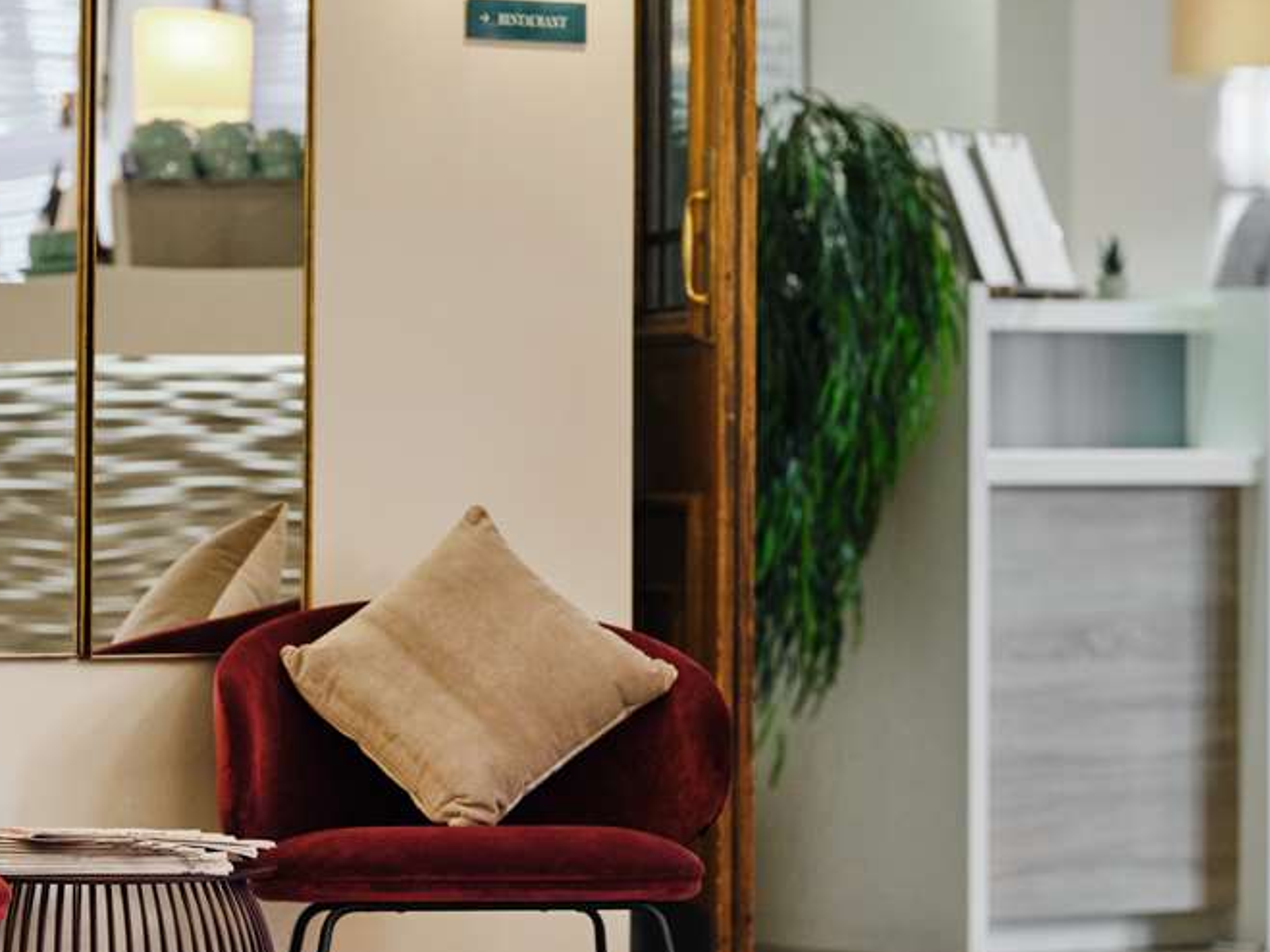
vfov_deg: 7.5
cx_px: 335
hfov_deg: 10.0
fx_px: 7263
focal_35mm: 198
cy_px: 369
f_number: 2
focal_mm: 110
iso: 1250
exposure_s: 1/160
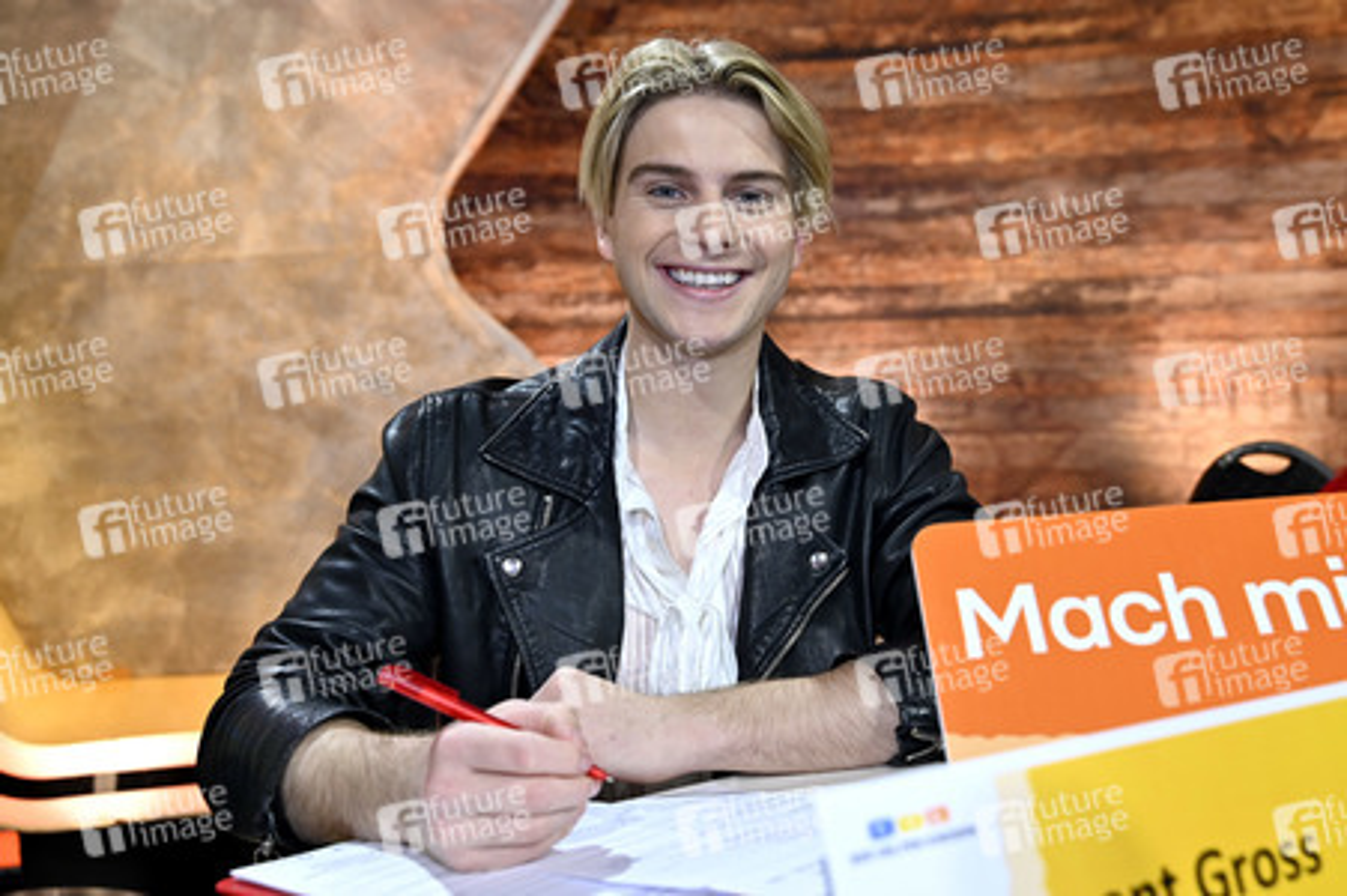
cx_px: 674
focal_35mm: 33
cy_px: 448
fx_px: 1234
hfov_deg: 57.3
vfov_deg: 39.9
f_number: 4
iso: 1000
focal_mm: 33
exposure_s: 1/200
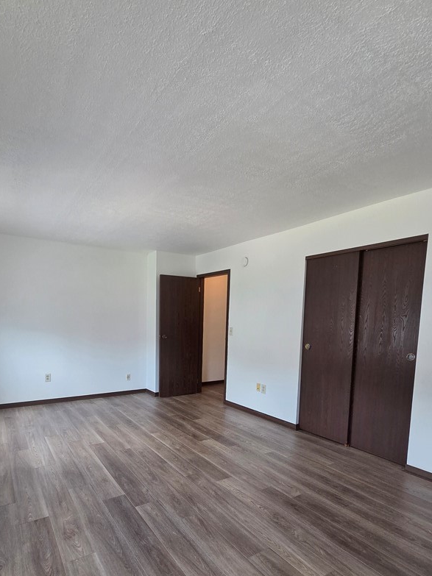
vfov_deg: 89.6
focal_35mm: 17
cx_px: 173
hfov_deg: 73.9
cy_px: 352
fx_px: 283
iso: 160
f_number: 2.2
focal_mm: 2.2
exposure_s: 1/60
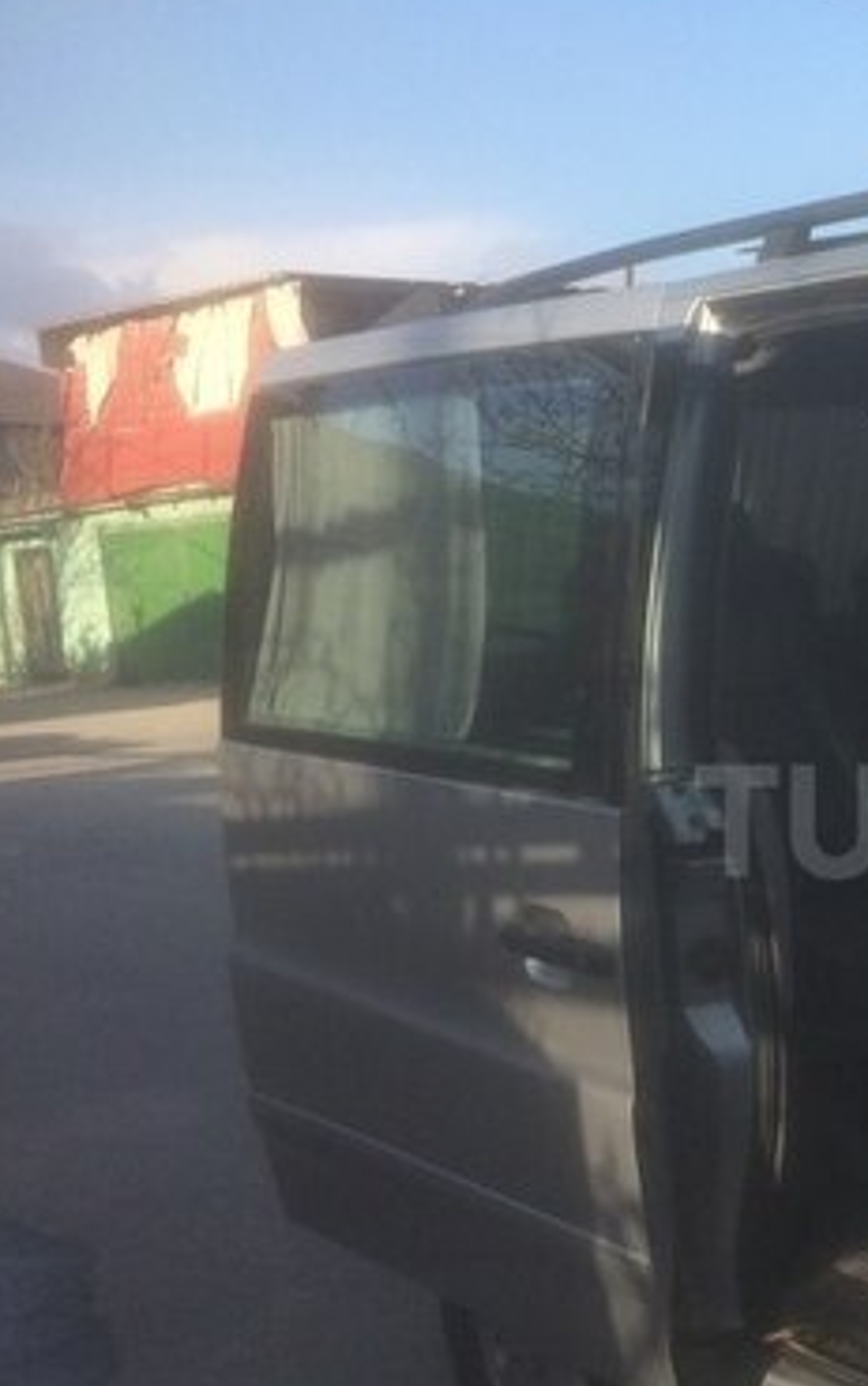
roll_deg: +4.4
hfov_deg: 21.6
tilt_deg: -4.7
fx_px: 2079
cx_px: 1078
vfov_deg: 36.8
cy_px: 821
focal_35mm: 55
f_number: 2.2
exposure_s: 1/820
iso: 32
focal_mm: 4.15
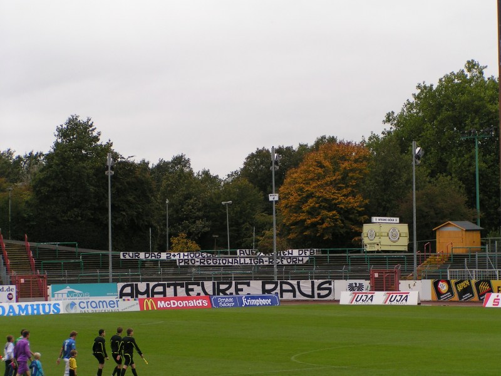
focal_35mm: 125
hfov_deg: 15.8
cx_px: 250
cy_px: 188
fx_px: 1809
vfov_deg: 11.9
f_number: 4.5
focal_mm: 19.1
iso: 50
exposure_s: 1/200
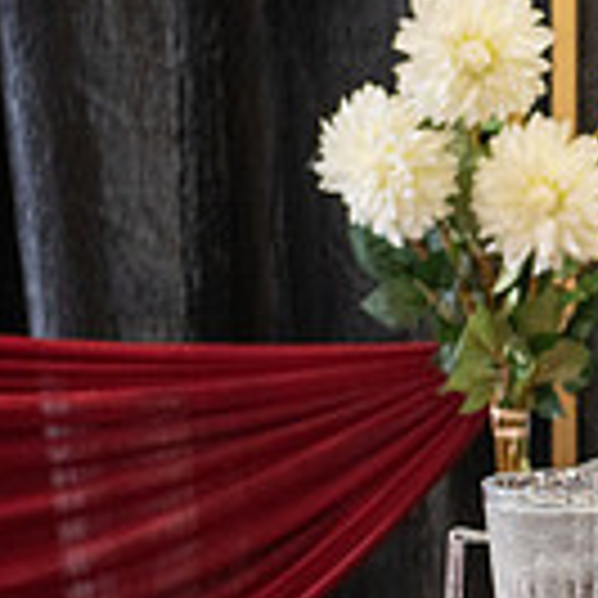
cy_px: 573
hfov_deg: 6.5
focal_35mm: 259
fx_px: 5062
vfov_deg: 6.7
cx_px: 1281
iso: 800
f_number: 2.8
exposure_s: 1/100
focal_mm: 70
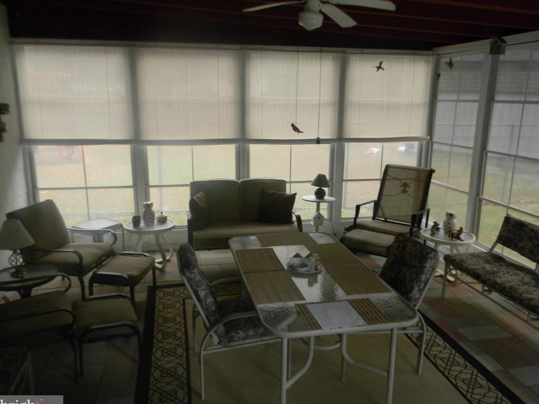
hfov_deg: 61.7
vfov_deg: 48.2
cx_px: 274
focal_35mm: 29
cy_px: 208
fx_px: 452
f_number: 3.5
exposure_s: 1/30
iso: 313
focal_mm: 5
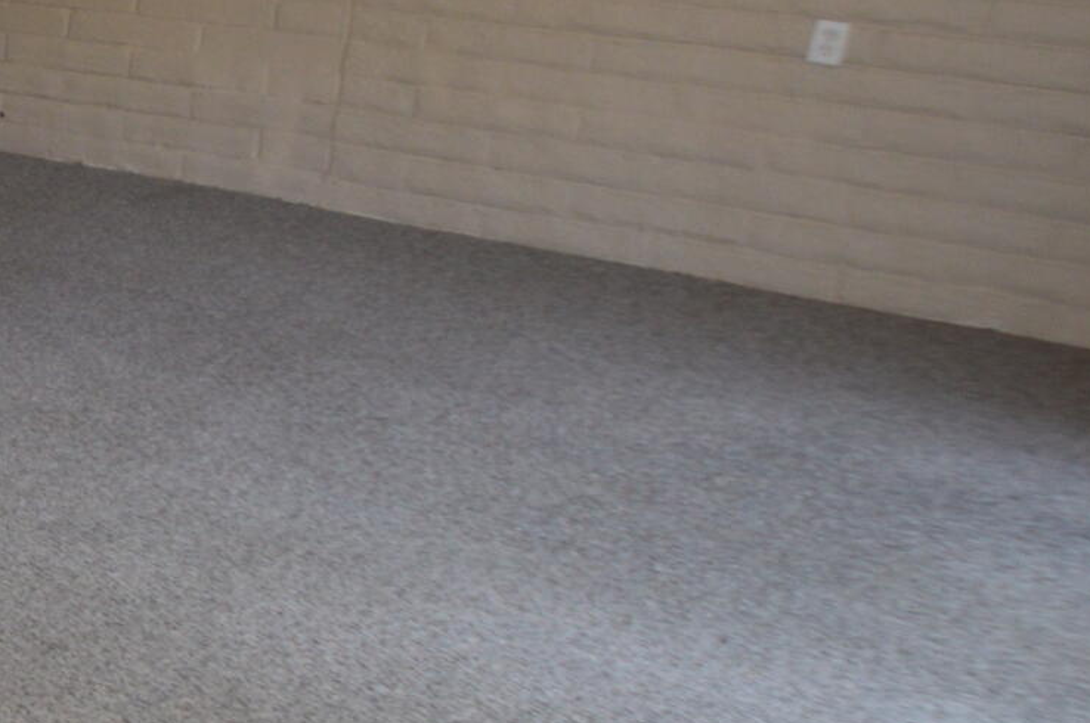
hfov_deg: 21.1
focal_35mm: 61
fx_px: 1844
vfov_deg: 21.7
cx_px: -905
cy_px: 65
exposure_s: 1/100
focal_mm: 10
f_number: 5
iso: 280
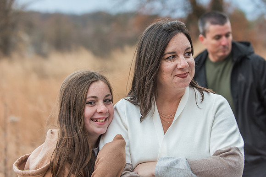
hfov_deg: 28.8
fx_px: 519
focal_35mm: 70
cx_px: 133
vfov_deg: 19.4
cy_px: 88
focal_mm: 70
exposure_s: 1/800
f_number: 3.5
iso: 1000
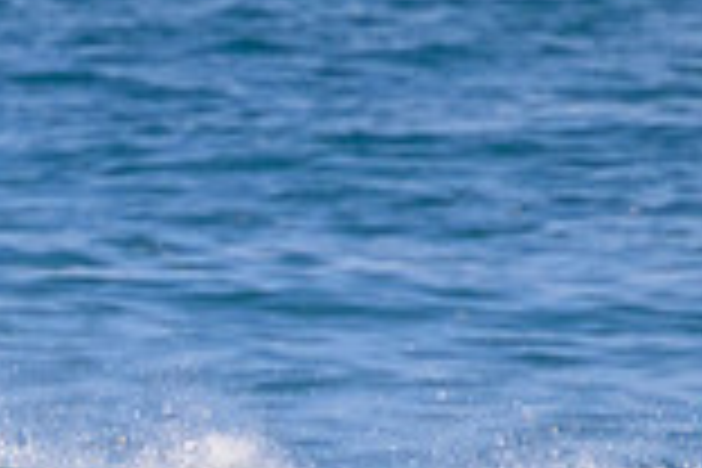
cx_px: -117
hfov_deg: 0.7
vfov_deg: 0.5
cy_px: 727
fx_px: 57871
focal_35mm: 2968
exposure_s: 1/2000
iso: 2000
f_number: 11
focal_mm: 800
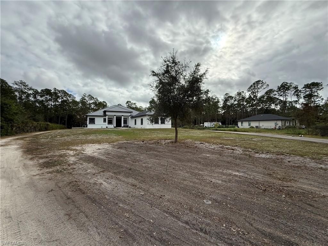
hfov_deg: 102.1
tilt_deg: +2.4
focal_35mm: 14
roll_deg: -1.0
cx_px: 164
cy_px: 123
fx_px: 133
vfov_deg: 85.7
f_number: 2.2
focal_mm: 2.22
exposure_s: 1/3289
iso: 80
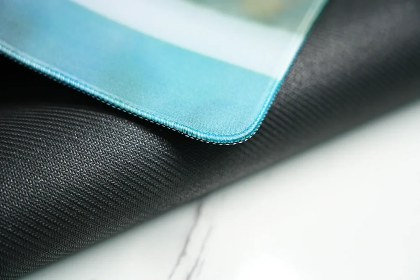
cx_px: 210
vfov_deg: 19.5
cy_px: 140
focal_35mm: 70
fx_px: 817
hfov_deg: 28.8
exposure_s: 1/30
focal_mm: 70
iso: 1250
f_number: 4
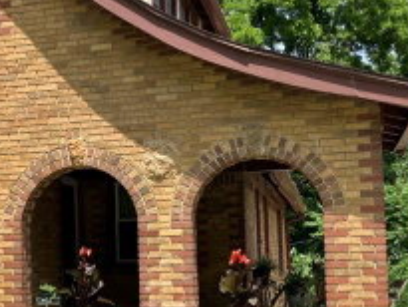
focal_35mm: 70
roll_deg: +1.0
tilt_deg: +3.2
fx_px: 826
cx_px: 56
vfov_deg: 20.9
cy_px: 219
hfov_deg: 27.0
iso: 32
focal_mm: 3.99
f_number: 1.8
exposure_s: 1/1056
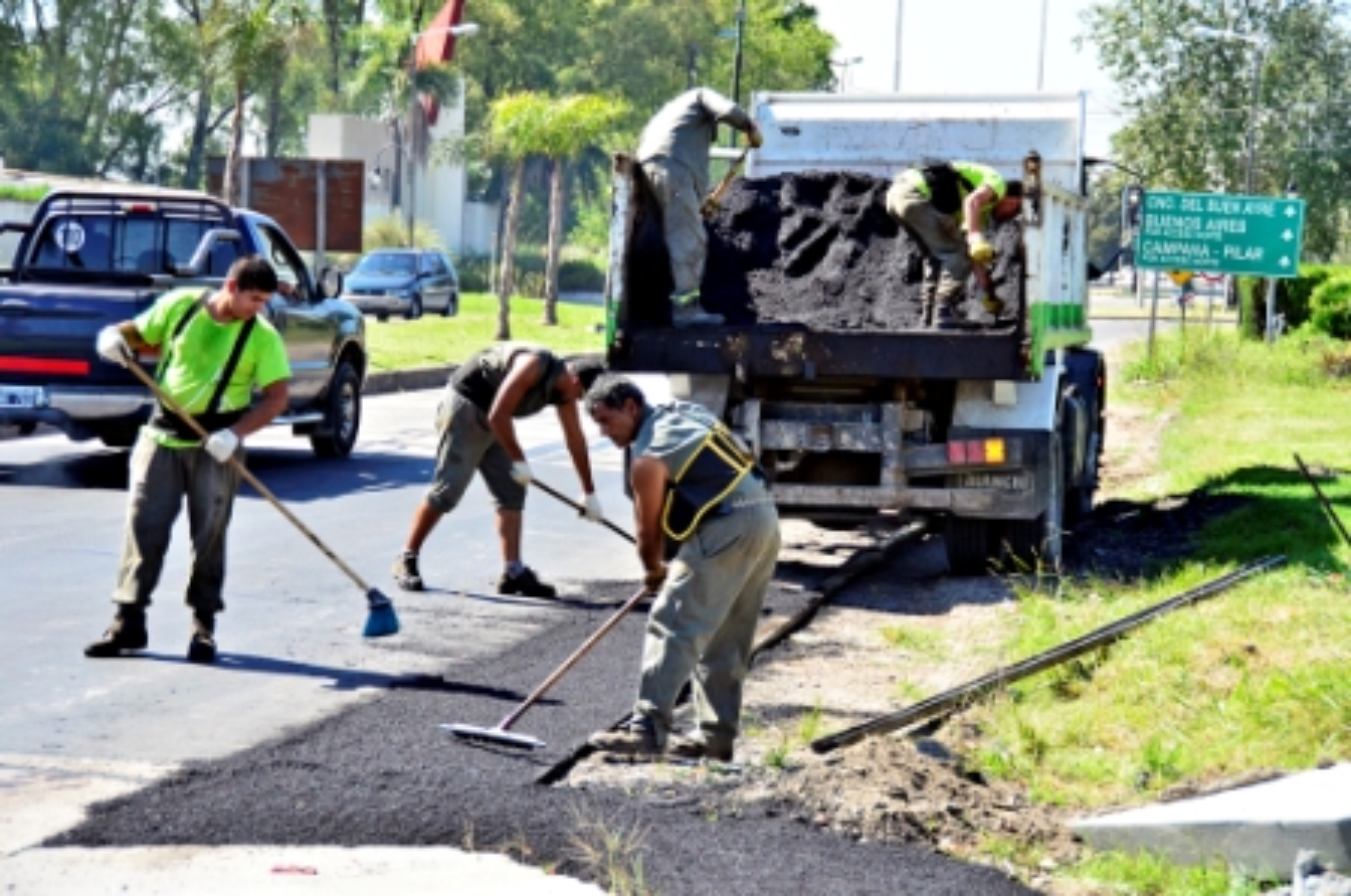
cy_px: 448
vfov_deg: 16.2
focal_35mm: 84
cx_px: 676
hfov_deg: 24.2
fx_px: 3147
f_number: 5.6
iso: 1000
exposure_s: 1/2000
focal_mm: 56
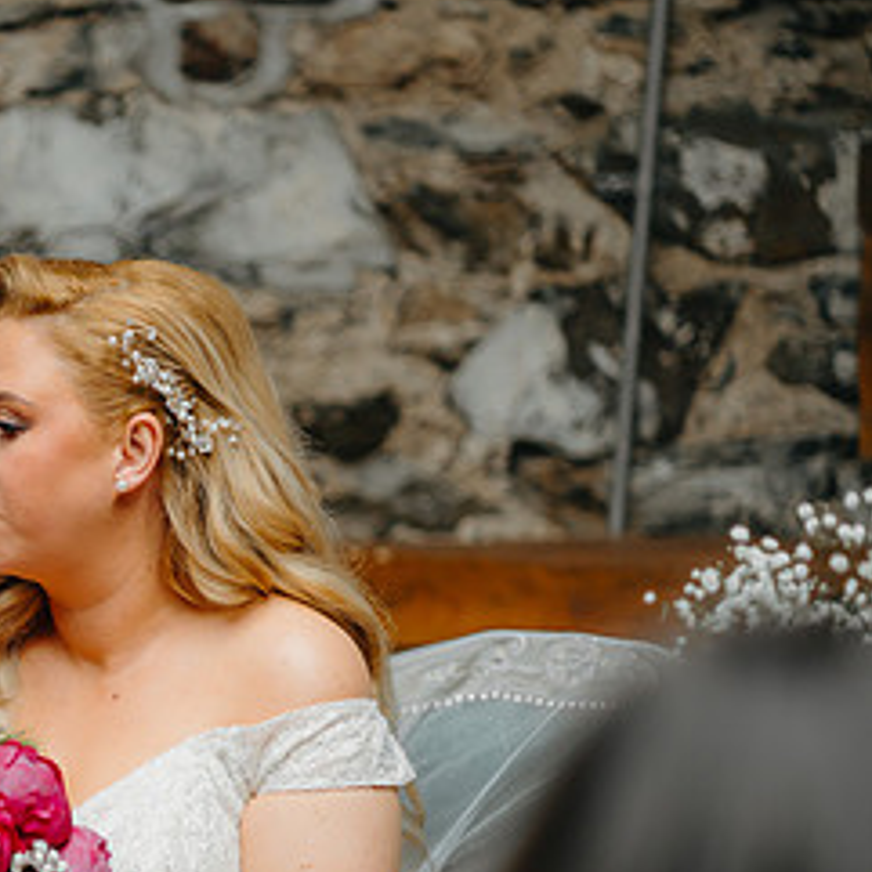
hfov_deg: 9.9
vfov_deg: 10.0
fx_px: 4959
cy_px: 671
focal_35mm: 174
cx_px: -170
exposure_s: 1/500
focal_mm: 85
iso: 100
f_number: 2
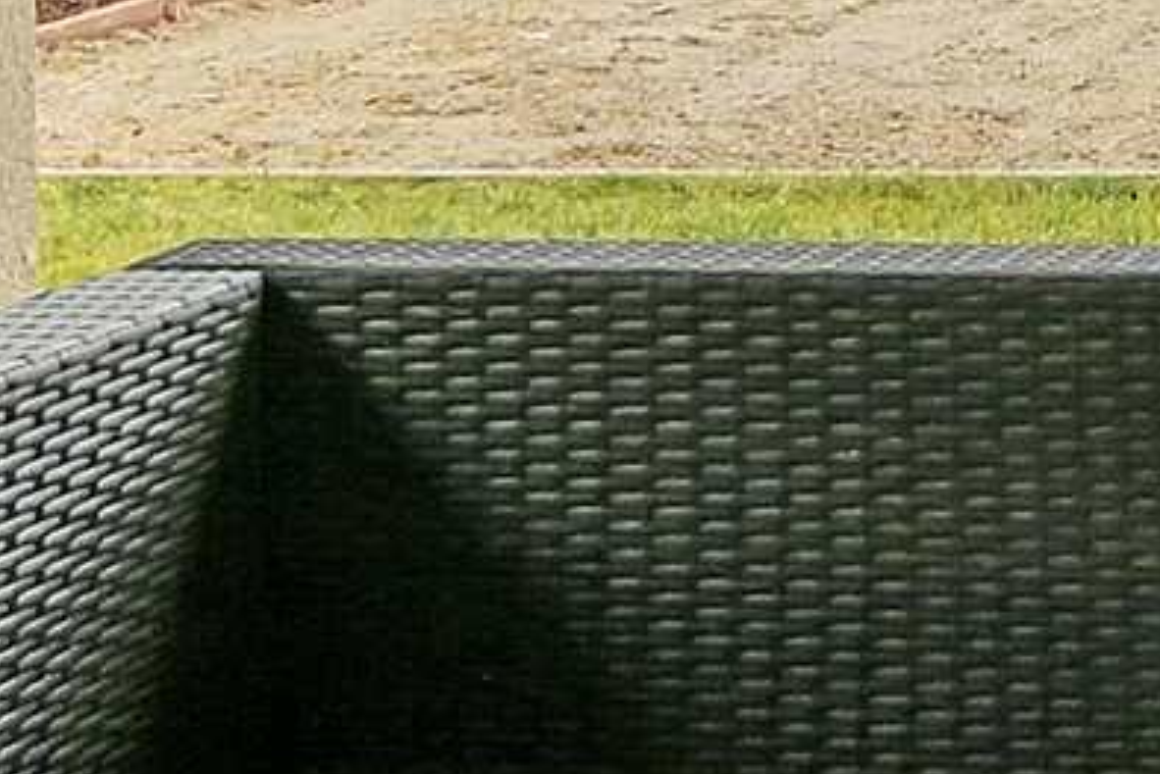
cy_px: -568
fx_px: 3771
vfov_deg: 11.0
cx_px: 2155
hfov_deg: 15.0
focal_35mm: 117
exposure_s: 1/320
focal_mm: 10
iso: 800
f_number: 4.5
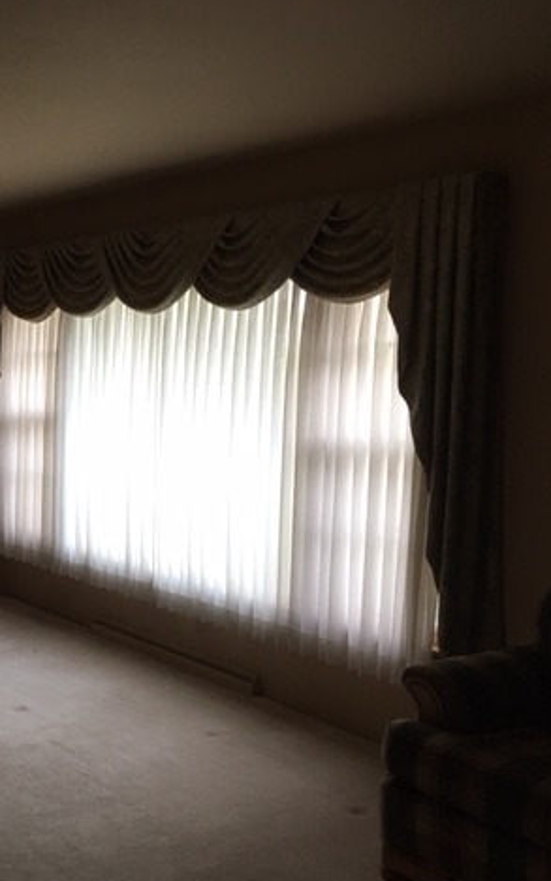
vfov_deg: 47.2
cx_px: -45
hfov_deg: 28.0
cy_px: 442
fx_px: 1008
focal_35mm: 42
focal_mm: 4.15
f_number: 2.2
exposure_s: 1/30
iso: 40
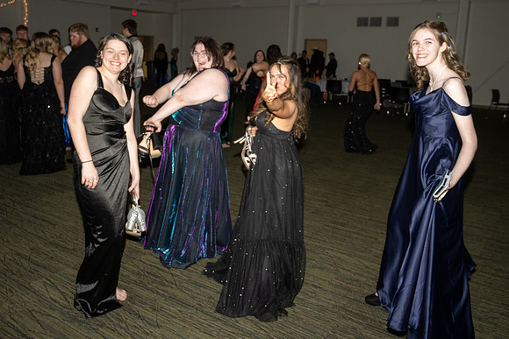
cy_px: 124
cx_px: 236
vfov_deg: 39.3
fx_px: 472
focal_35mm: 33
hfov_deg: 56.6
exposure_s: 1/160
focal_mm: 24
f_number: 4.5
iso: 500
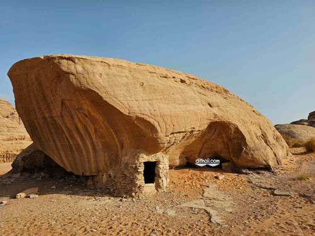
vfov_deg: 58.9
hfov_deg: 73.9
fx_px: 209
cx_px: 158
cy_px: 118
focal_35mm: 23
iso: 10
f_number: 1.7
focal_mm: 6.3
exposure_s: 1/1067
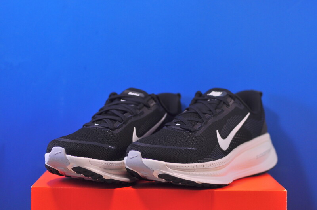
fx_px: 659
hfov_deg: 27.0
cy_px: 105
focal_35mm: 75
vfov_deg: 18.1
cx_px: 158
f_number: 2.5
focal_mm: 50
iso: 250
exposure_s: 1/320
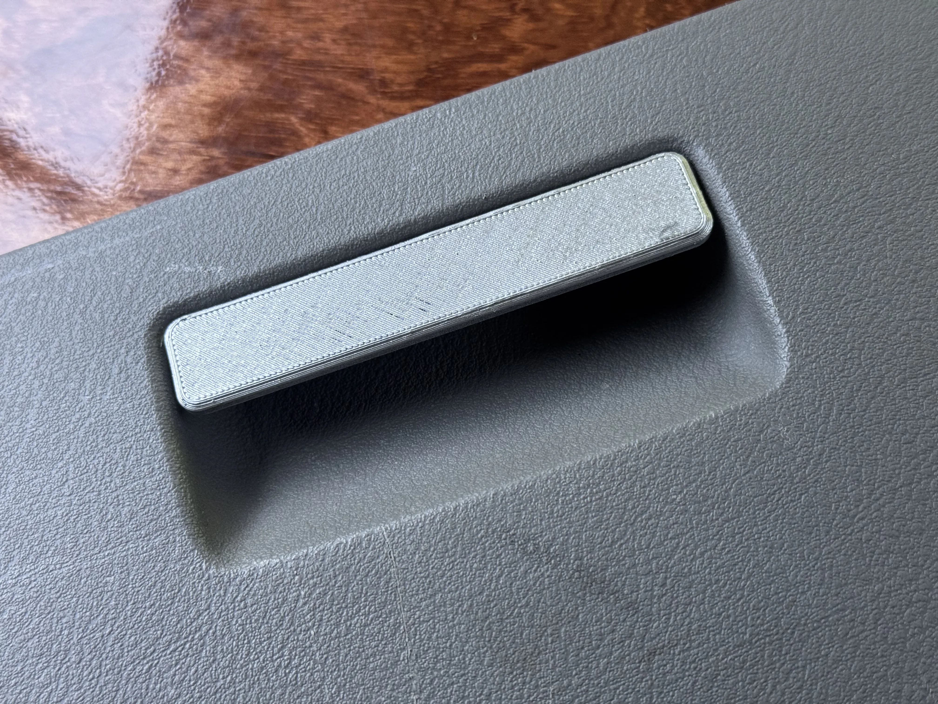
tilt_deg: -68.7
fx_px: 1301
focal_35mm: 48
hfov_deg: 39.7
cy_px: 352
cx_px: 469
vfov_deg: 30.3
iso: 160
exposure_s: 1/60
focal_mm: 6.76
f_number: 1.78
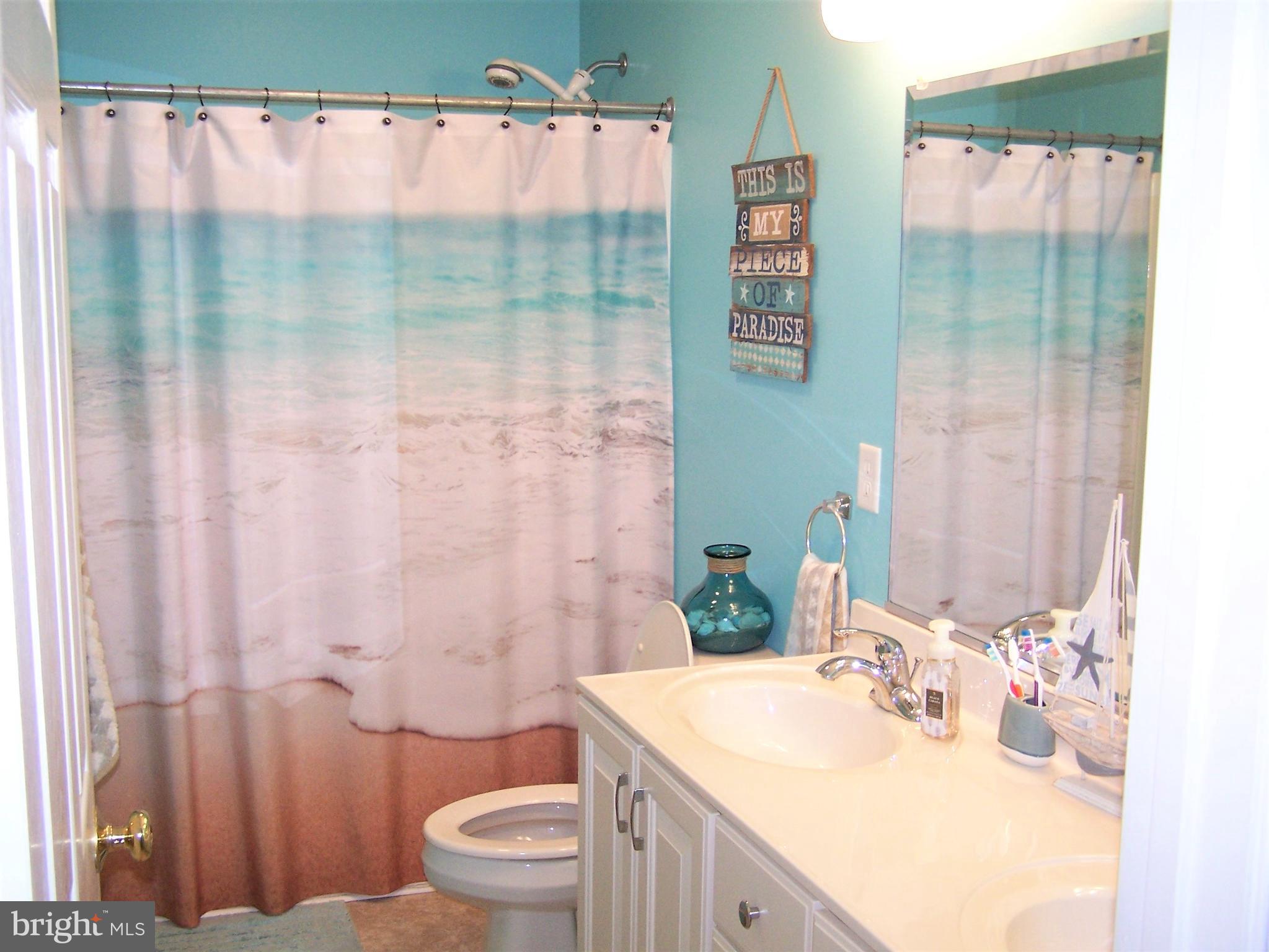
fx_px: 1393
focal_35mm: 38
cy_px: 476
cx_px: 634
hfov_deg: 49.0
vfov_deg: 37.7
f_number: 2.8
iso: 140
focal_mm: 6.3
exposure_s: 1/60
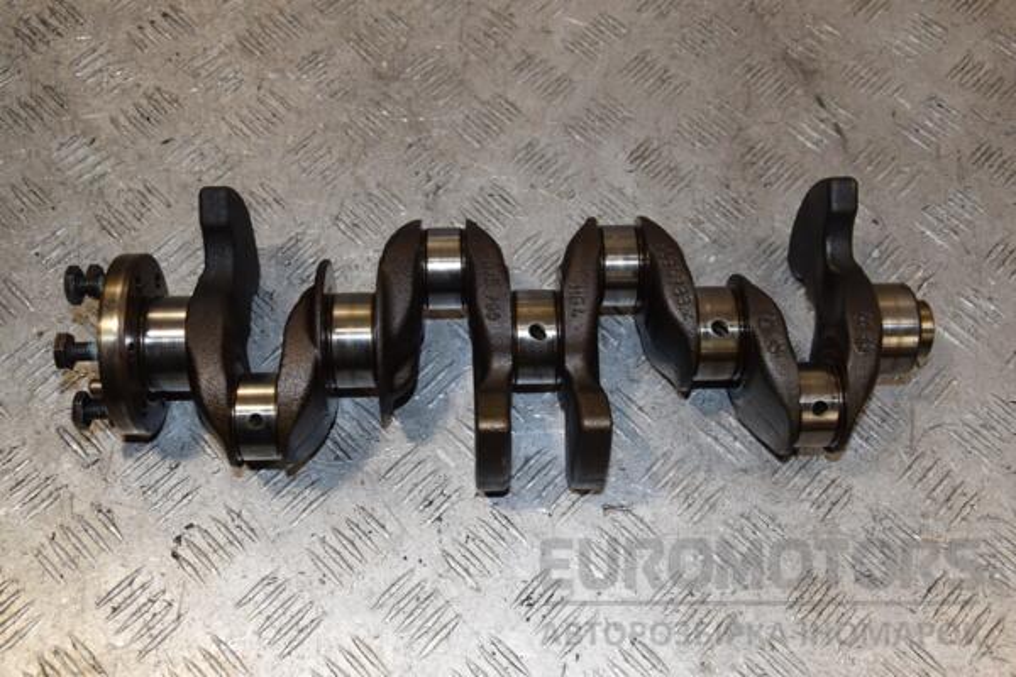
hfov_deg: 46.4
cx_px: 508
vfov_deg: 31.9
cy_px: 338
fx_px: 1185
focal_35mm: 42
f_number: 7.1
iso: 800
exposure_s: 1/200
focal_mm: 28
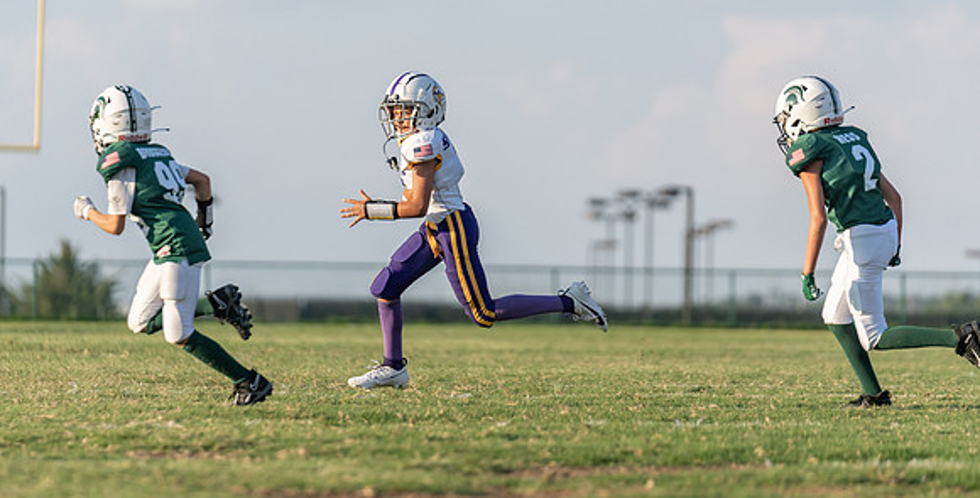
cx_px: 466
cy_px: 228
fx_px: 6651
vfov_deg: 4.3
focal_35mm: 262
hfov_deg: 8.4
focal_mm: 200
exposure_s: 1/1600
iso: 160
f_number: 2.8
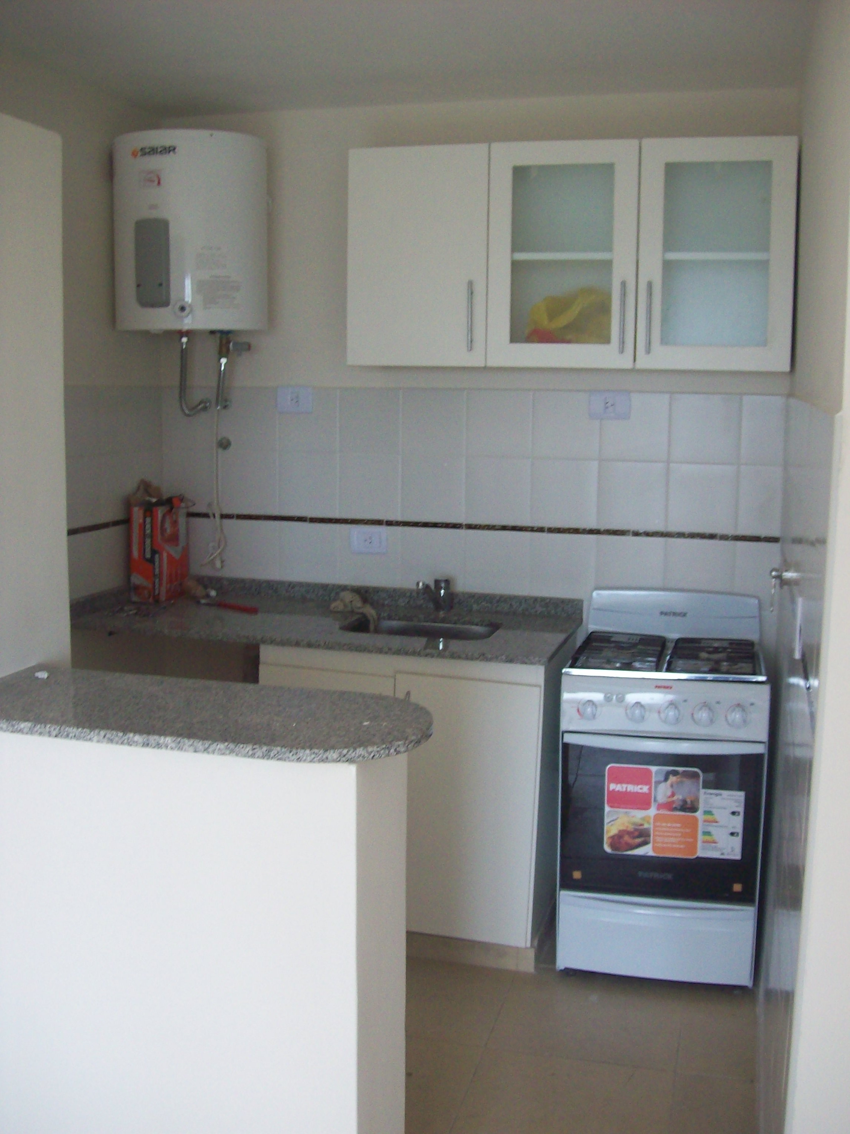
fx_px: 1179
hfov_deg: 39.7
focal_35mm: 36
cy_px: 567
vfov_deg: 51.4
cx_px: 425
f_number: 2.7
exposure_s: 1/64
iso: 146
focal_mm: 6
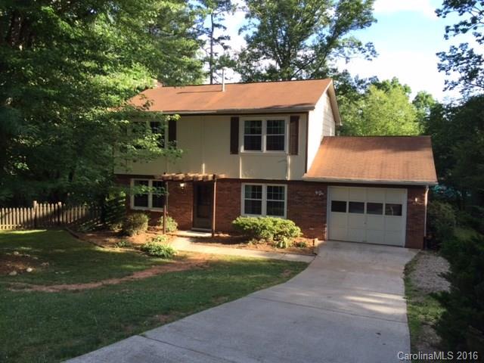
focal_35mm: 29
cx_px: 242
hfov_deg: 61.7
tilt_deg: -5.5
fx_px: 405
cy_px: 182
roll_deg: -1.9
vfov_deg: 48.2
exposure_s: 1/265
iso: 32
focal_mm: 4.15
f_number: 2.2
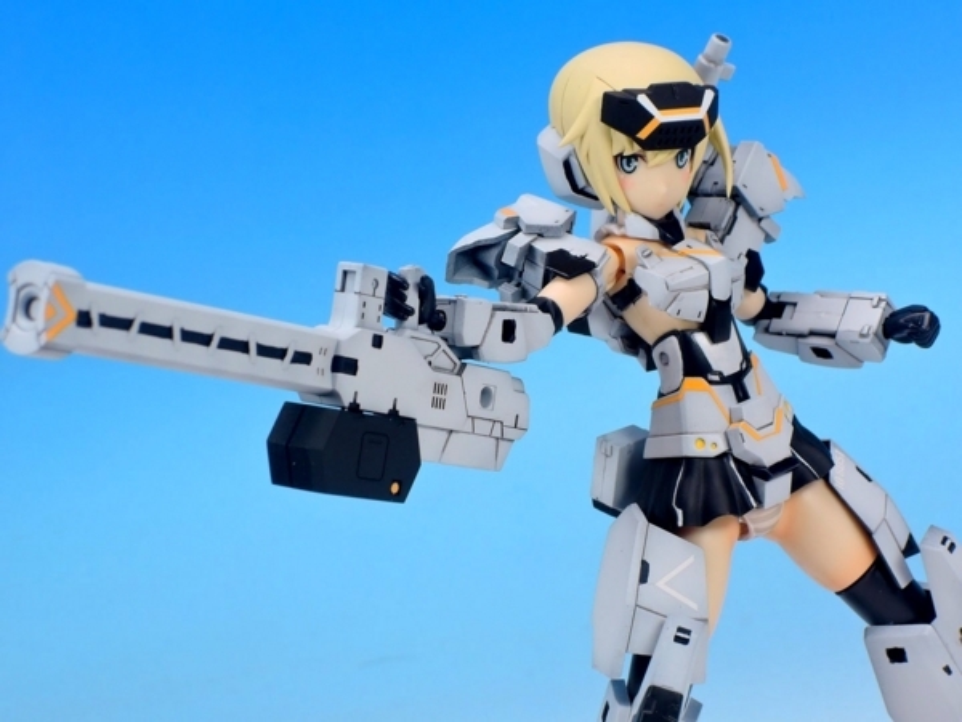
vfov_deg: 14.1
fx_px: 2918
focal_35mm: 105
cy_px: 361
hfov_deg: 18.7
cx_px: 481
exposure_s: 1/1.3
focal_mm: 22.4
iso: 80
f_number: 7.3
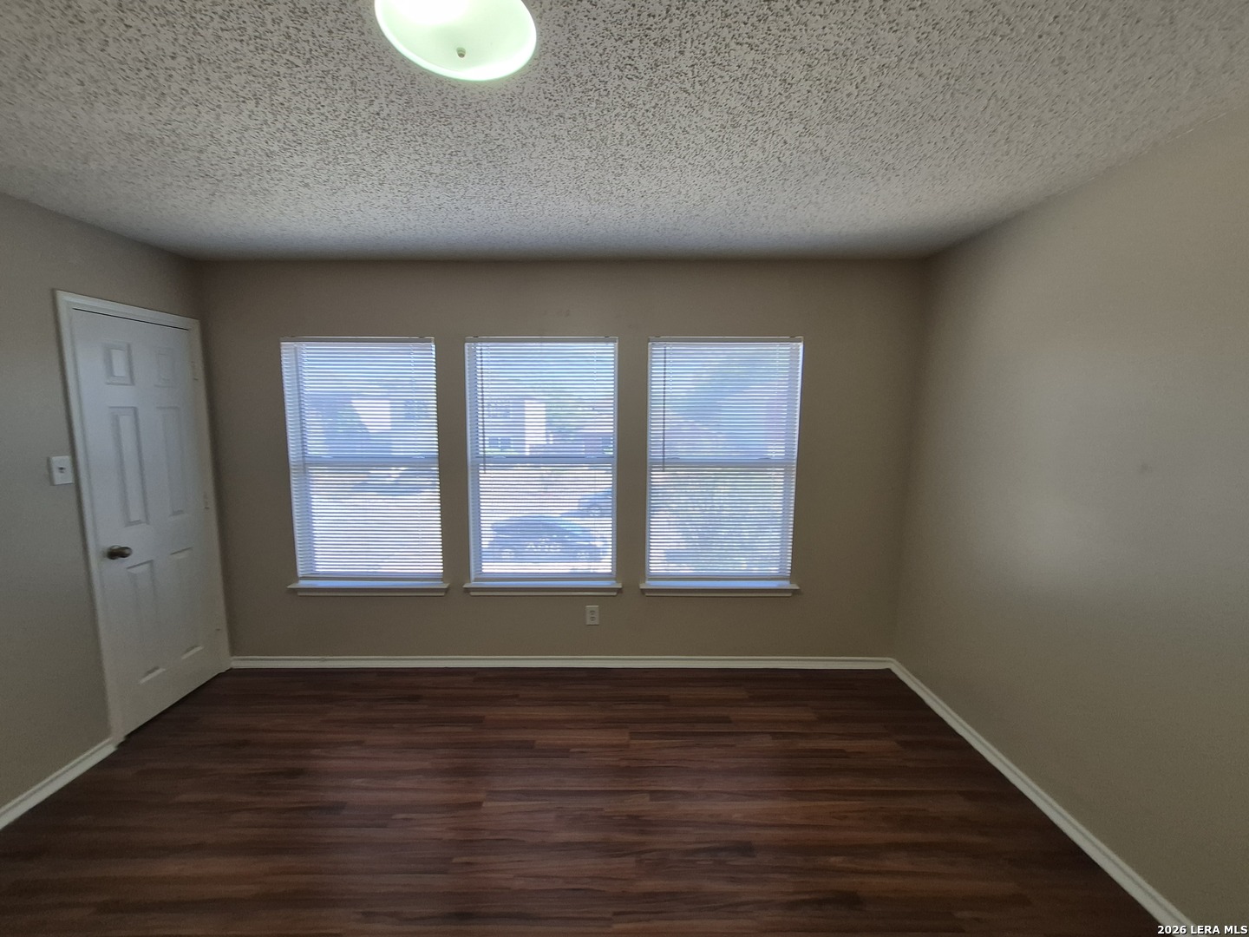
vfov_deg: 89.9
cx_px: 624
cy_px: 468
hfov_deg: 106.2
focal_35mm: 13
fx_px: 469
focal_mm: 1.74
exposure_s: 1/60
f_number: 2.2
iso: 100
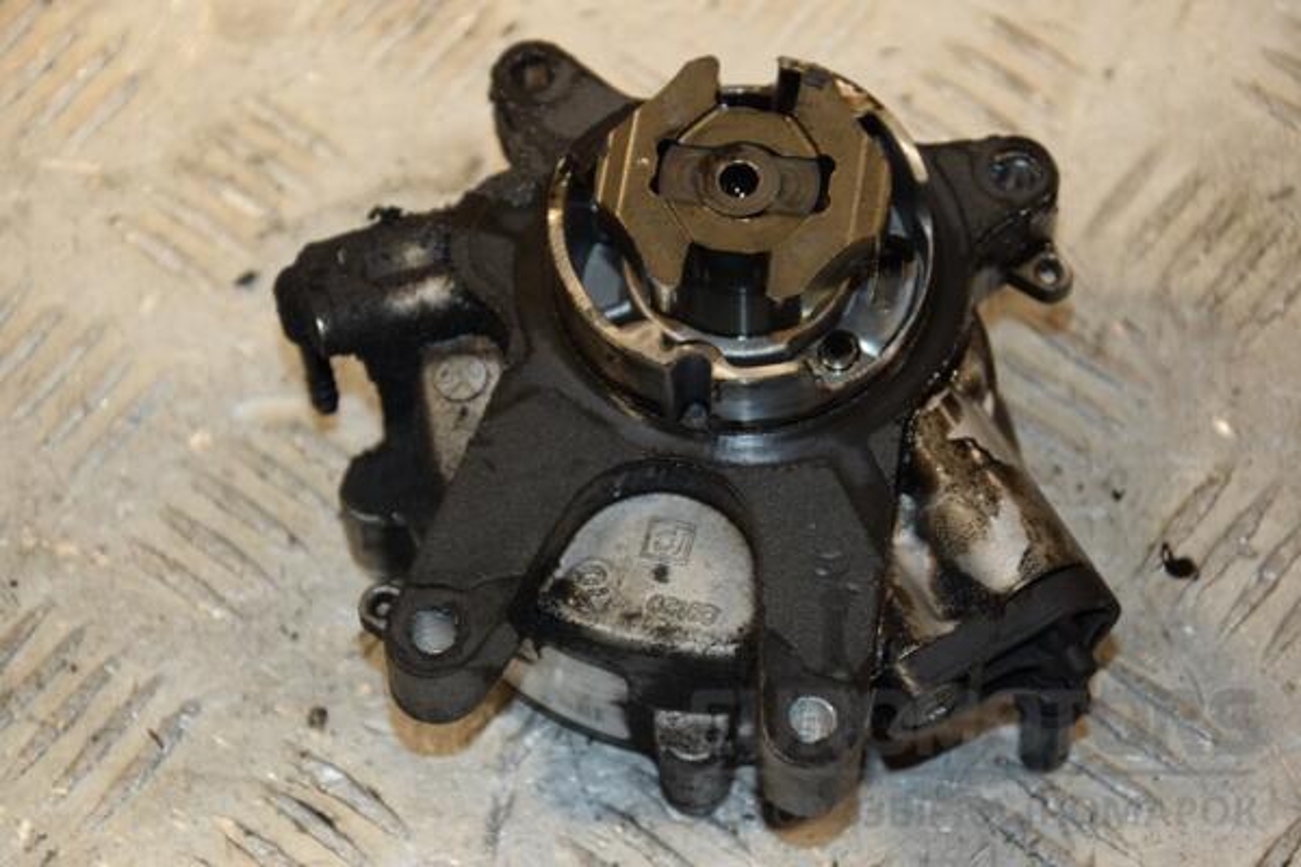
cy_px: 434
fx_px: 4336
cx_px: 650
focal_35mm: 120
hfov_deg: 17.1
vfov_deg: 11.4
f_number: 5.6
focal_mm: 80
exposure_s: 1/200
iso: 800
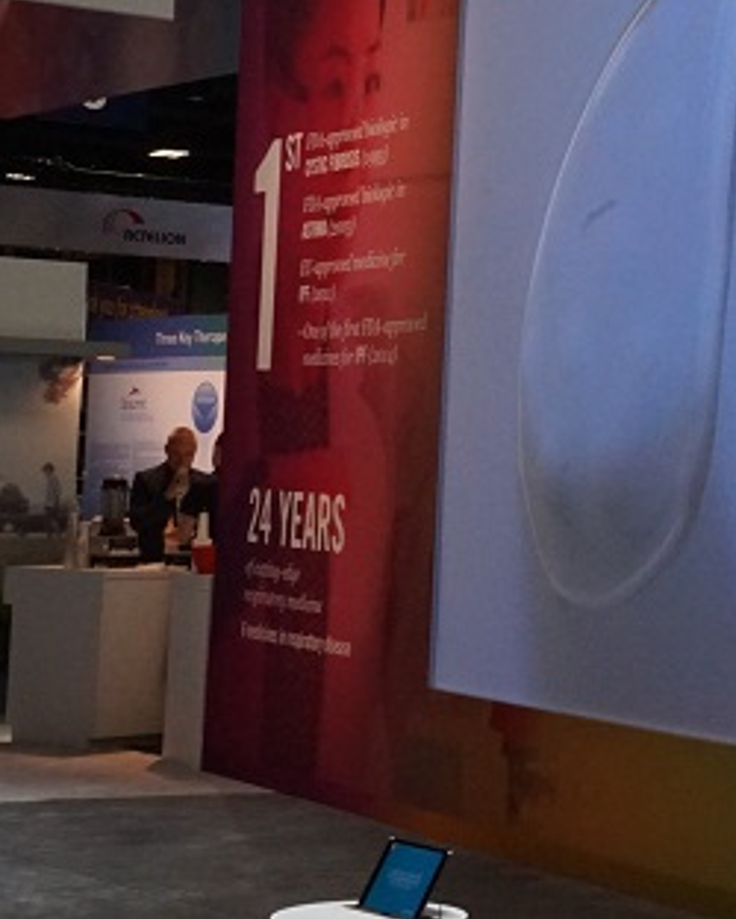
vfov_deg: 20.6
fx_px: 2503
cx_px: 1086
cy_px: 236
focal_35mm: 92
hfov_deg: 15.5
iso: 5000
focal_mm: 34
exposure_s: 1/60
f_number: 22
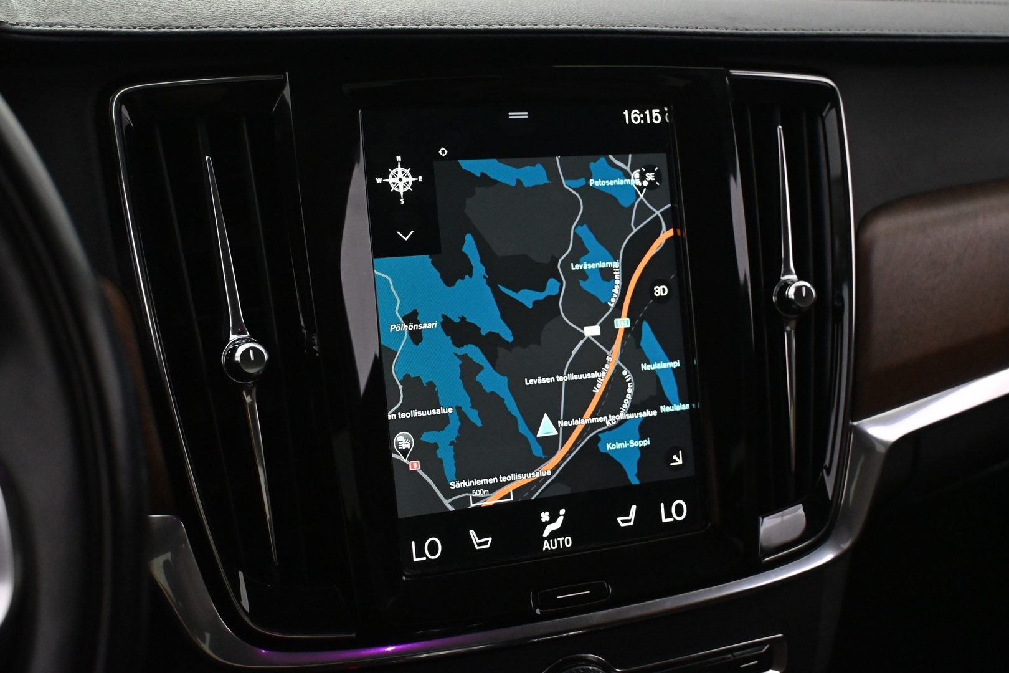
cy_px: 336
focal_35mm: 44
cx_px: 504
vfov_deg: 30.8
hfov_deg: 45.0
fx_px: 1219
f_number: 4.8
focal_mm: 29
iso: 4500
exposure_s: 1/60
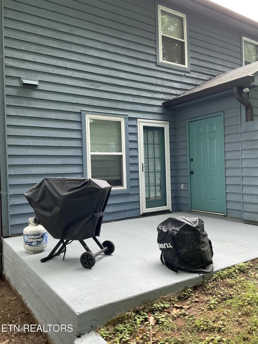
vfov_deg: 63.4
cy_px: 172
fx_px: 278
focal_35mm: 28
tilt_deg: +1.0
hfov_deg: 49.7
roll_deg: +1.8
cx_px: 129
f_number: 1.8
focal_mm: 3
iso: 32
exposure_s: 1/122
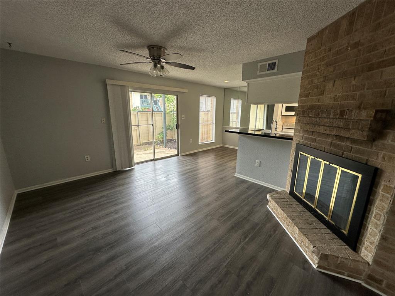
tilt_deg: -13.2
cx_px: 198
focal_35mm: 14
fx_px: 160
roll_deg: -1.1
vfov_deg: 85.7
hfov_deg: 102.1
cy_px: 148
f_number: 2.2
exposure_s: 1/120
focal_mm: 2.22
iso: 80
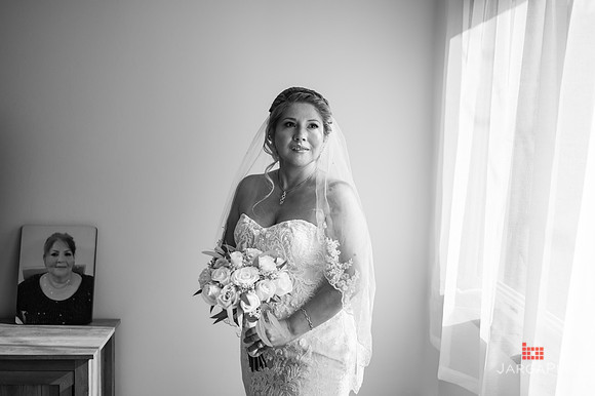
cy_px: 198
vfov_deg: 37.8
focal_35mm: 35
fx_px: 578
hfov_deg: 54.5
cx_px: 298
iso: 500
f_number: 2
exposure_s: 1/4000
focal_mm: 35
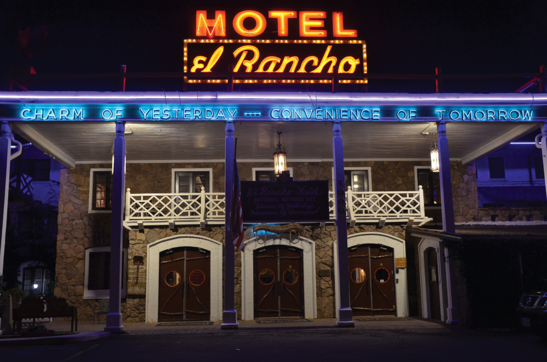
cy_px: 181
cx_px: 274
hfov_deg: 51.4
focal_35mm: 38
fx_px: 569
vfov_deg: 35.3
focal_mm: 25
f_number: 4
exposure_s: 1/30
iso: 1100
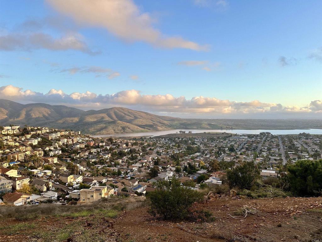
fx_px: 223
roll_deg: +0.2
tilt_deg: -0.3
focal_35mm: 24
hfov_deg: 71.6
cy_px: 121
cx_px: 161
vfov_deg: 56.8
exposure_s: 1/999
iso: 80
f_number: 1.78
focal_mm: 6.86
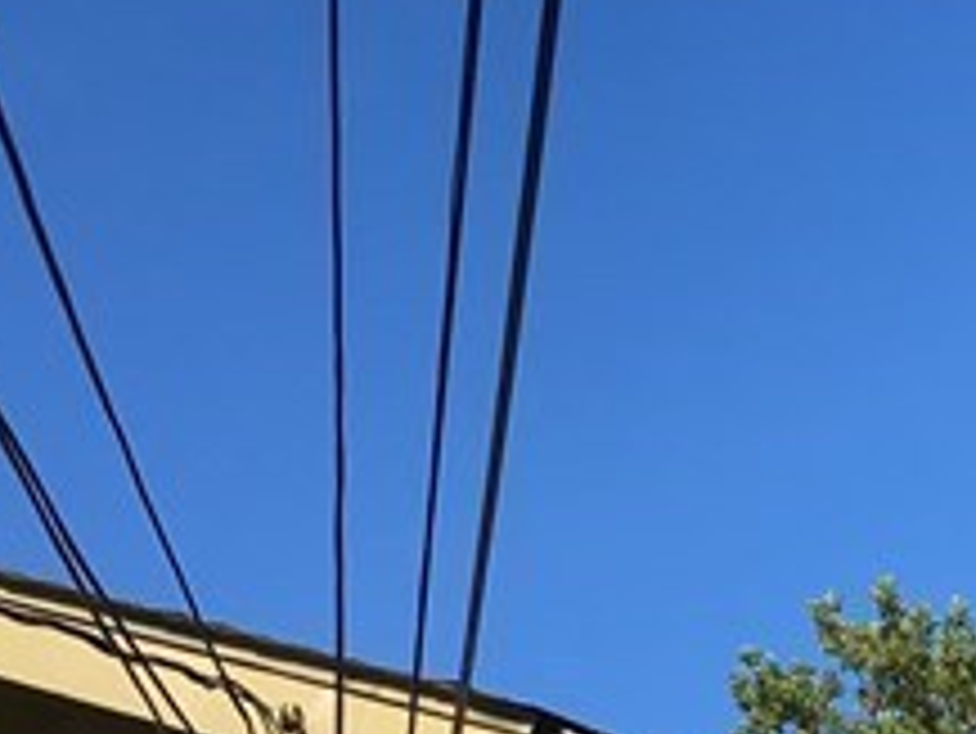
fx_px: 3865
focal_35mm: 137
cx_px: 904
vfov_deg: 10.0
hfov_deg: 14.2
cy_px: 1522
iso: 25
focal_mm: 4.15
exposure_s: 1/1374
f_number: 2.2
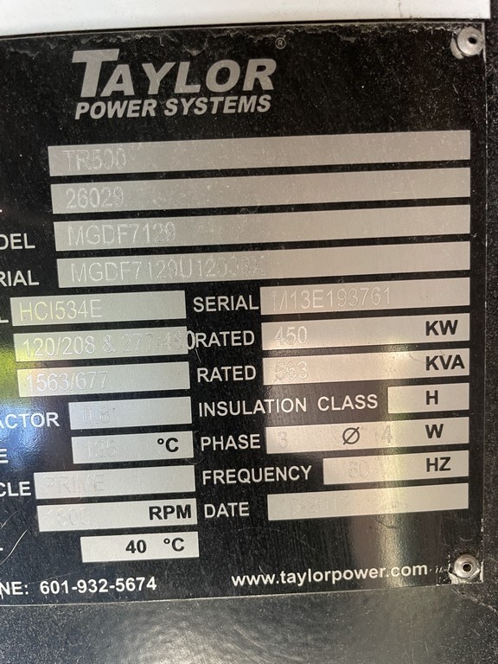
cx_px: 249
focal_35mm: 26
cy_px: 332
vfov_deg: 67.3
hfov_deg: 53.1
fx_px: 499
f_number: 1.6
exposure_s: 1/60
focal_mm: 4.2
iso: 160
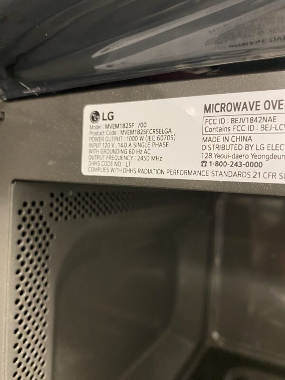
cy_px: 190
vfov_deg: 69.4
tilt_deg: +0.2
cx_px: 142
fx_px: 274
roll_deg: -3.5
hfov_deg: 54.9
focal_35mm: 25
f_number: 1.8
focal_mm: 4.25
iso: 250
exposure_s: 1/44
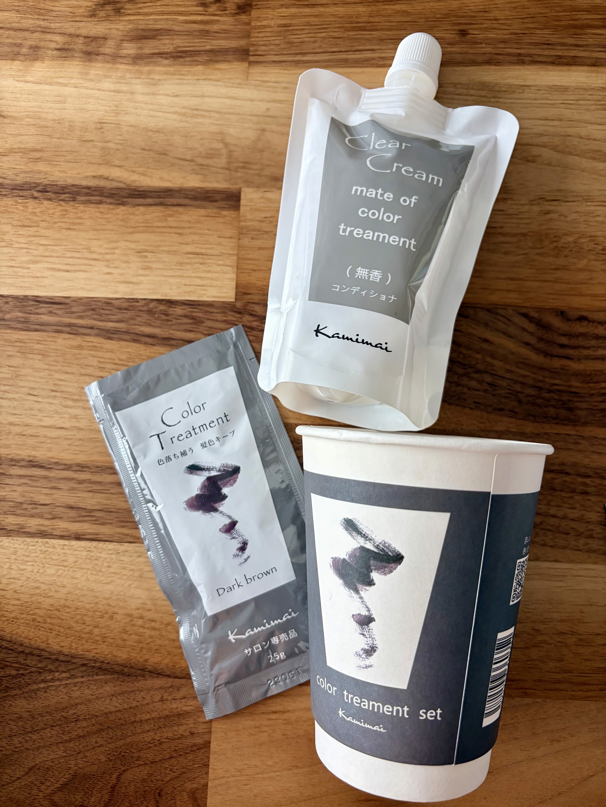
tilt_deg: -81.9
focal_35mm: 26
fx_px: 607
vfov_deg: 67.3
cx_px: 303
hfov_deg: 53.1
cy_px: 404
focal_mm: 5.96
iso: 64
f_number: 1.6
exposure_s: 1/122
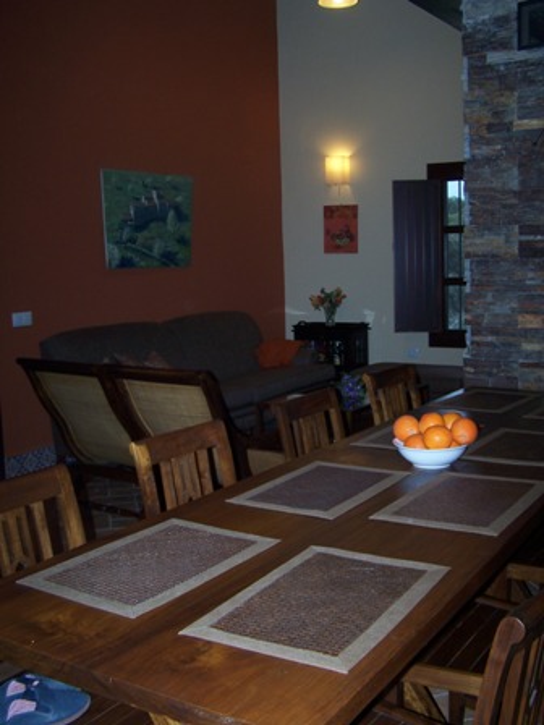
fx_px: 796
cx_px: 272
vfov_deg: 49.0
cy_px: 362
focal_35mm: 38
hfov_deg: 37.7
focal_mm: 6.3
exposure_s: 1/60
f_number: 2.8
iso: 80
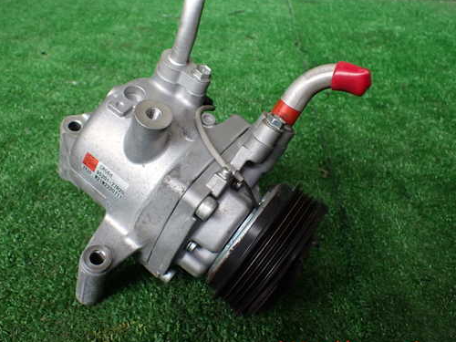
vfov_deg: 39.6
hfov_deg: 51.3
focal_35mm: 36
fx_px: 474
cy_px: 157
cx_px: 212
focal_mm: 5.4
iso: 250
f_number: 2.3
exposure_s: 1/125
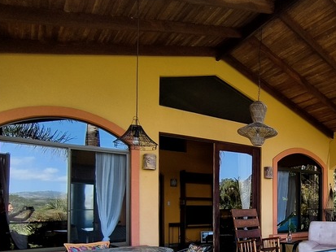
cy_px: 206
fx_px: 301
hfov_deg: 51.7
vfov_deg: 43.1
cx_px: 300
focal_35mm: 31
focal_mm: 1.65
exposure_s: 1/228
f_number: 2.2
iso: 50
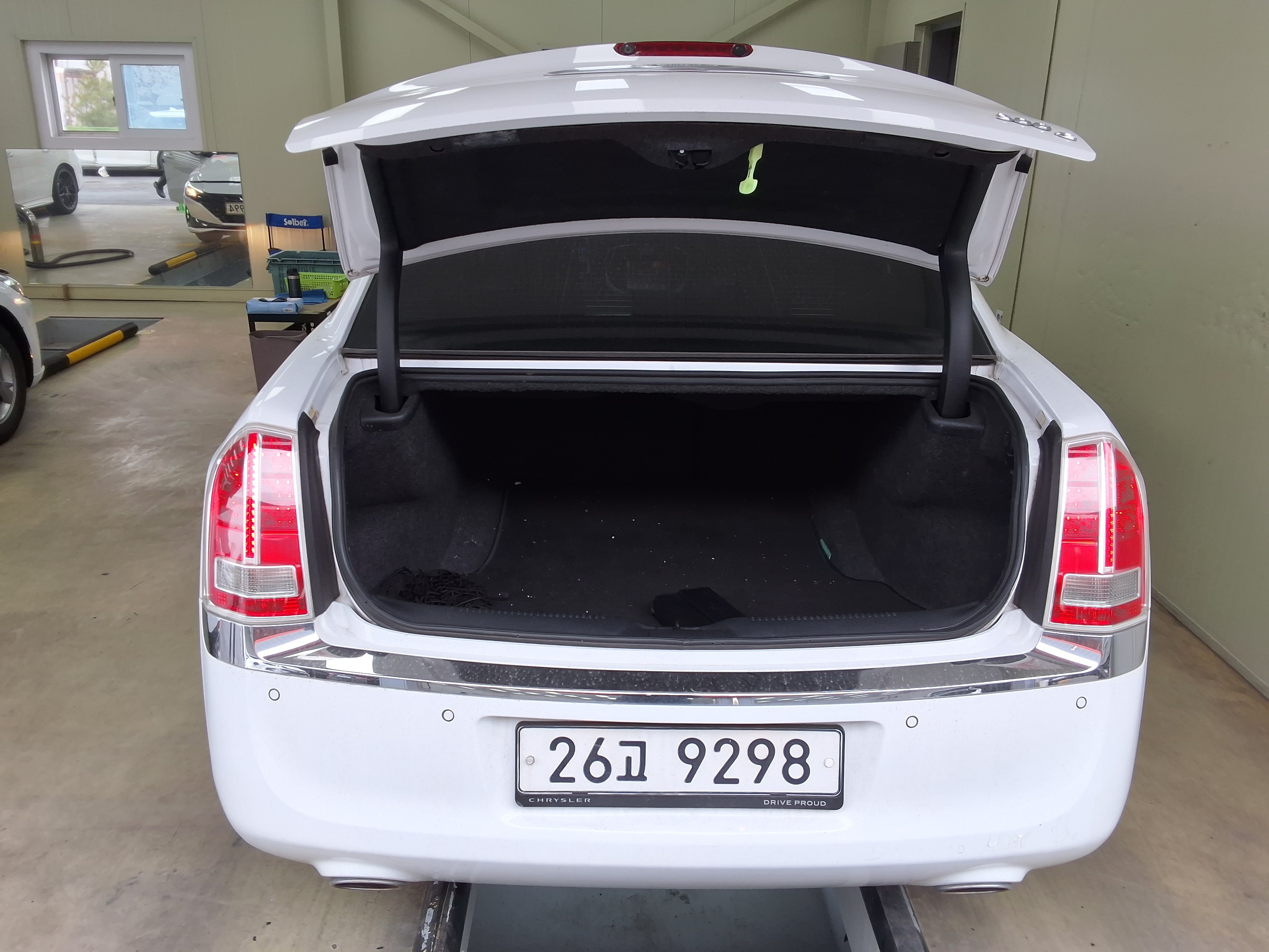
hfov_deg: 63.4
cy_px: 476
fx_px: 1026
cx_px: 634
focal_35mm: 28
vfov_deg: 49.7
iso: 32
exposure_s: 1/264
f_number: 1.9
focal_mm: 2.91
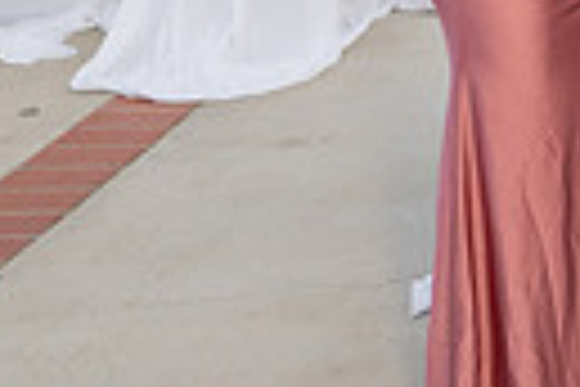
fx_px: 1740
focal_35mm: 108
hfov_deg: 15.6
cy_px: -83
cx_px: 1106
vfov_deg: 12.4
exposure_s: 1/125
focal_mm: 24
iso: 250
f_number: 6.3
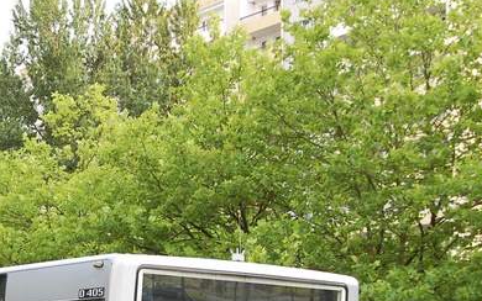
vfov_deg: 11.8
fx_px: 1435
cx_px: 100
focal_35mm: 109
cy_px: 326
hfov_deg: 18.9
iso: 400
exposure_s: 1/80
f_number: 8
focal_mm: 31
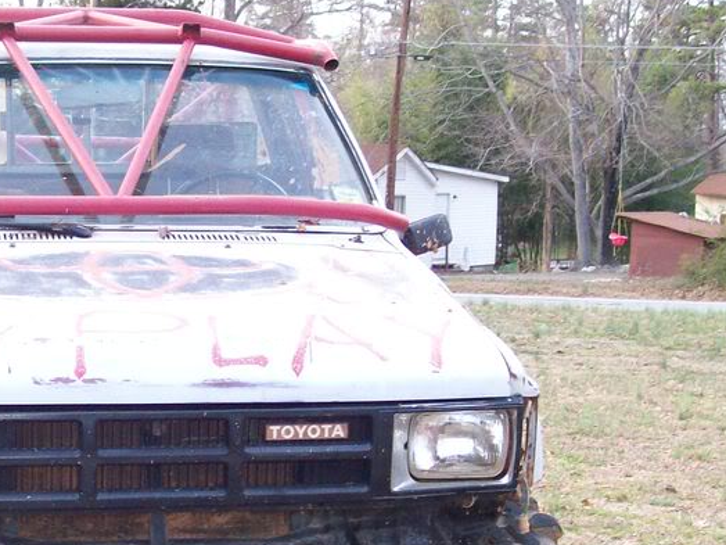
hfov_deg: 22.0
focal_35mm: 88
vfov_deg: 16.7
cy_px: 381
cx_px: 162
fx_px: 1846
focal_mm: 7.6
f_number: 3
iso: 140
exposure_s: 1/73.1
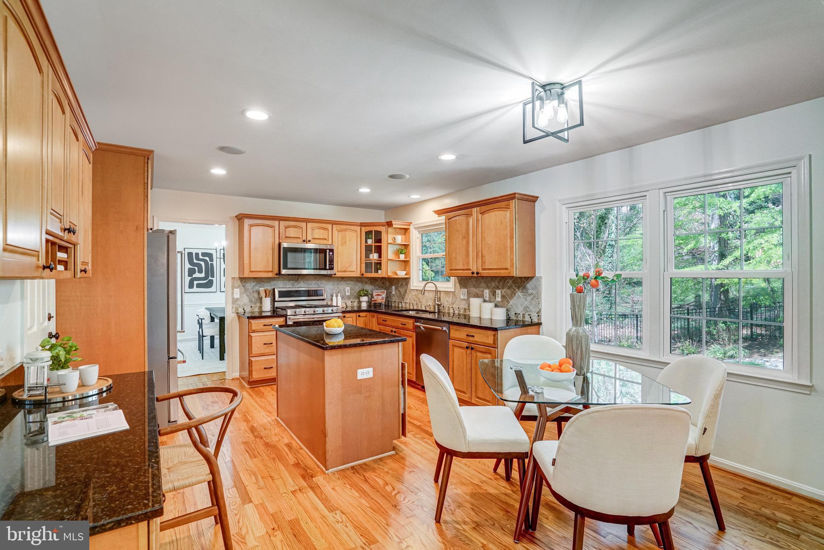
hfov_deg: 96.7
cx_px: 412
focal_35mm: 16
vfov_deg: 73.8
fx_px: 366
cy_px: 275
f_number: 8
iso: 1250
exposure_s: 1/60
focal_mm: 16
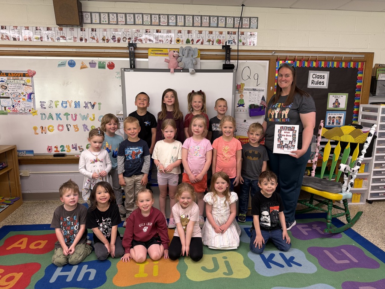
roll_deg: -0.2
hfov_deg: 71.6
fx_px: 267
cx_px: 192
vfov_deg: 56.8
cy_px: 144
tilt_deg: -10.9
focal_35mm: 24
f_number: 1.78
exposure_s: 1/60
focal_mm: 6.76
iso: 125
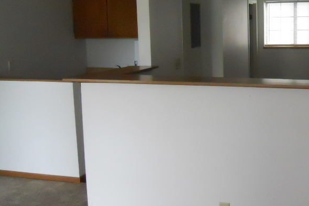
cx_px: 235
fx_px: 438
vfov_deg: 26.4
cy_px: 74
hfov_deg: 37.8
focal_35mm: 51
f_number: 2.7
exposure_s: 1/125
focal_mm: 5
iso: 800
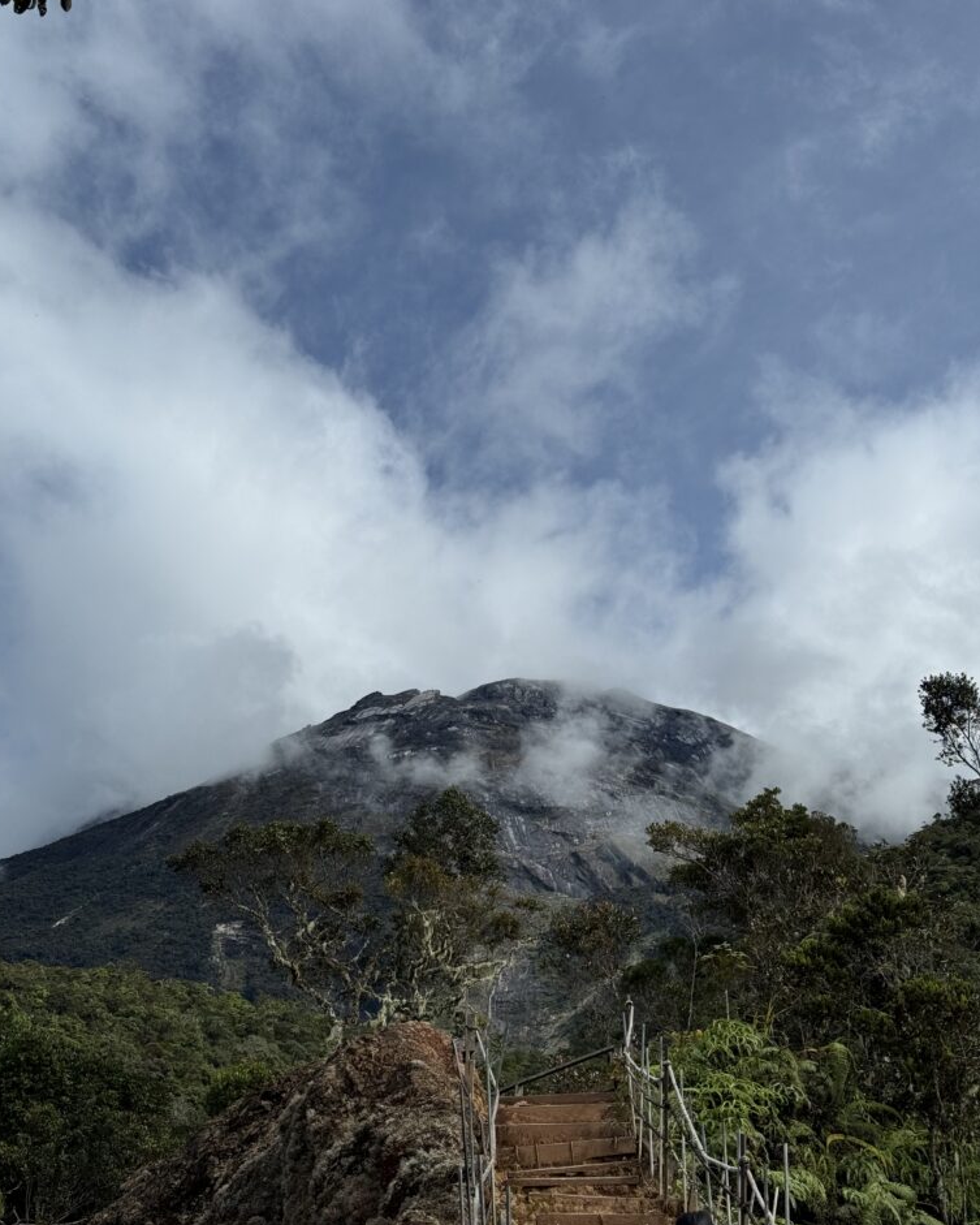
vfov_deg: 36.6
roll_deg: +0.8
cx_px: 488
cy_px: 583
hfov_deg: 29.7
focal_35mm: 51
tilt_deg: +29.9
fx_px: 1849
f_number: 1.78
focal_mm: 6.86
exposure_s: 1/6410
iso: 64
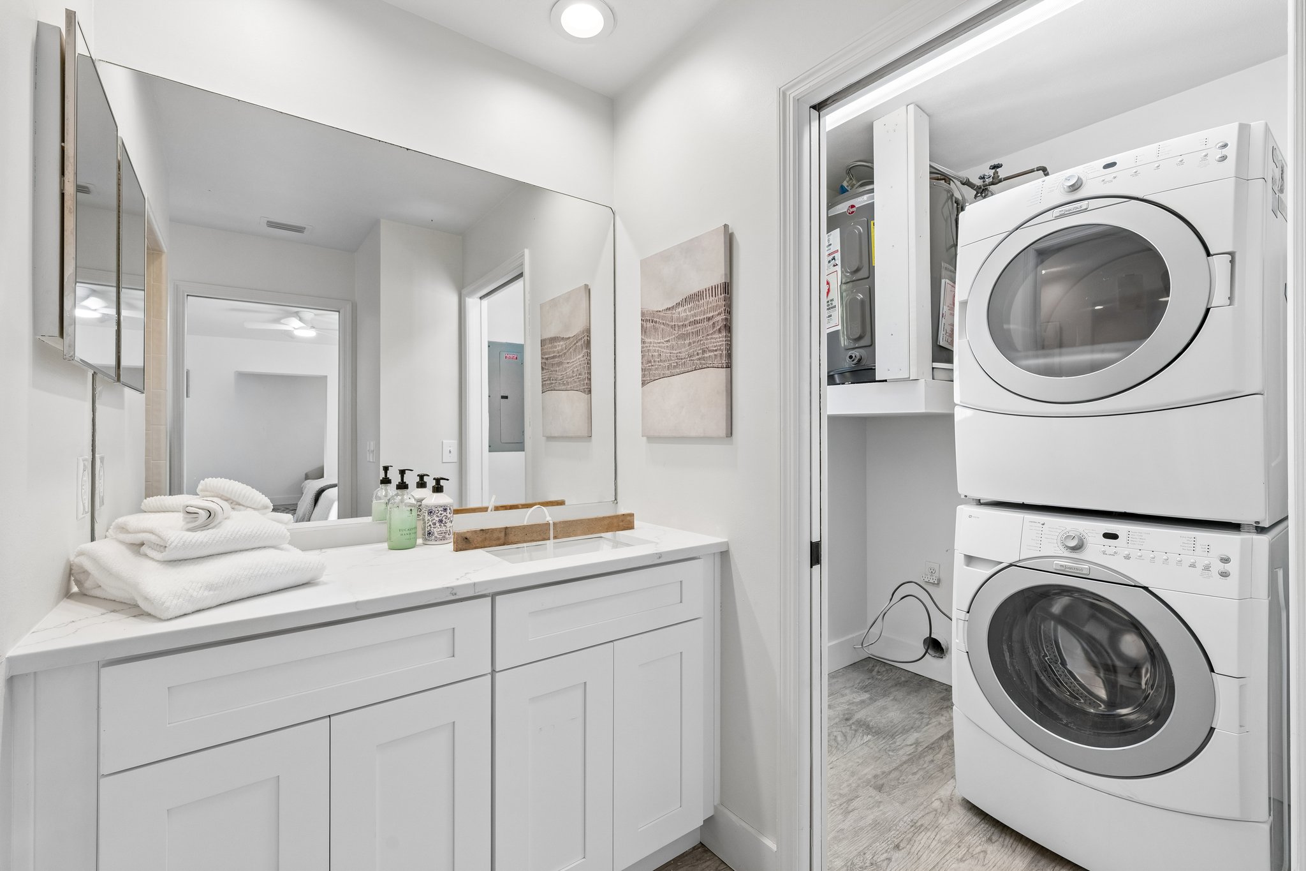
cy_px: 436
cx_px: 653
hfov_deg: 96.7
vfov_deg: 73.7
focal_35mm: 16
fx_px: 580
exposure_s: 1/100
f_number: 8
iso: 800
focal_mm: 16
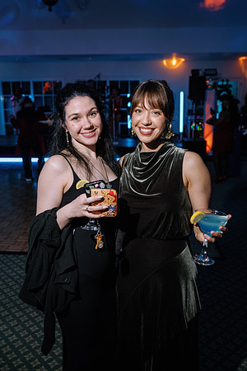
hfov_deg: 37.9
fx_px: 360
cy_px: 186
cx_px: 124
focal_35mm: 35
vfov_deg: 54.4
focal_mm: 35
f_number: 4
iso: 800
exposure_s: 1/100
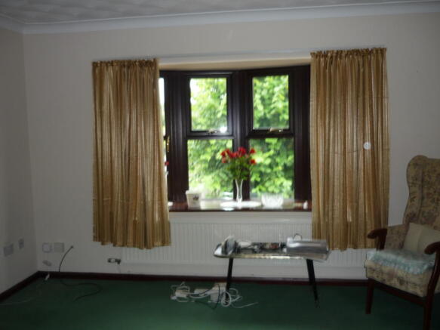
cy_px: 165
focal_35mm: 33
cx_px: 220
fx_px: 419
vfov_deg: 42.9
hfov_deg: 55.4
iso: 100
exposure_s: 1/30
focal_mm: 5.5
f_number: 2.8
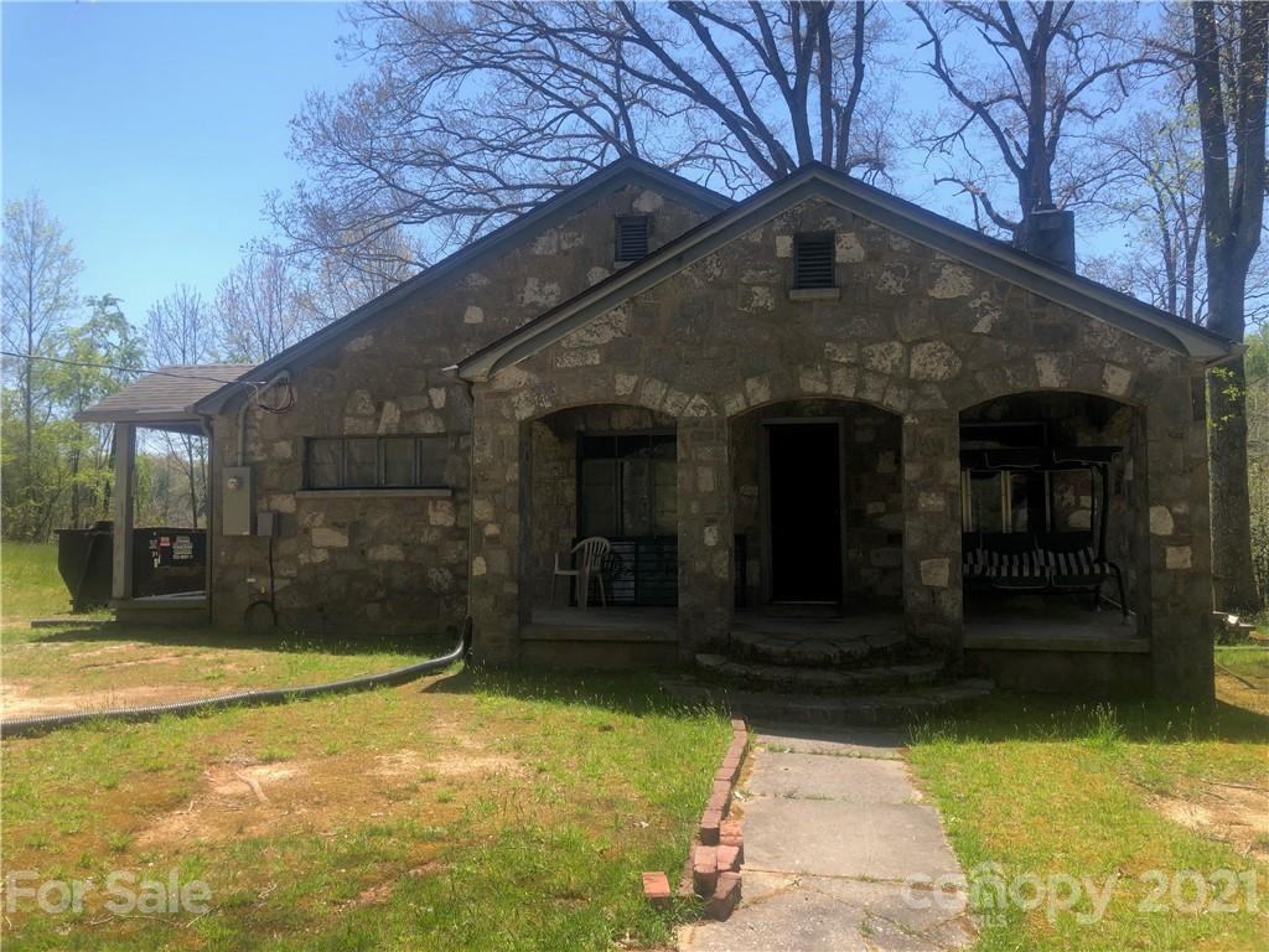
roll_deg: +0.2
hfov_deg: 63.4
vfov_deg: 49.7
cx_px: 634
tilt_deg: +2.9
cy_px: 476
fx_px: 1026
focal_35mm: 28
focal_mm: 3.99
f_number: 1.8
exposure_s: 1/796
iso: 20
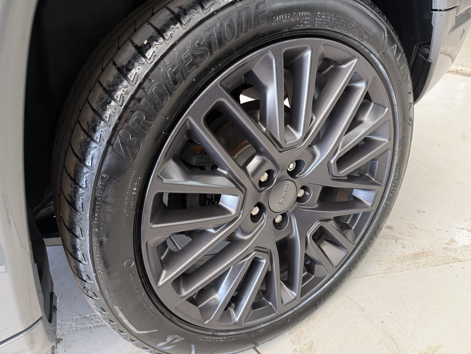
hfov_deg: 71.6
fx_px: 327
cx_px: 236
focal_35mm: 24
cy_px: 177
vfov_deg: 56.8
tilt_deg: -30.9
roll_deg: +8.7
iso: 200
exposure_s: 1/60
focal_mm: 6.76
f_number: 1.78
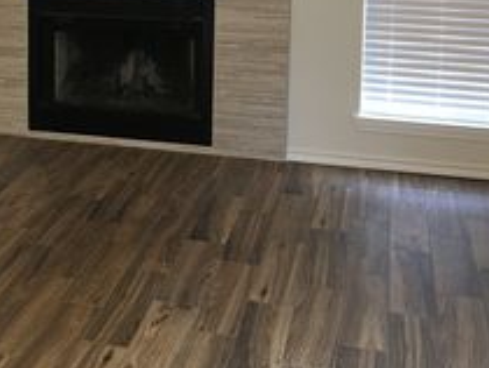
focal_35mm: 69
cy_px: -6
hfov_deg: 27.0
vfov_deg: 20.6
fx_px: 976
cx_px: 35
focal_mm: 4.15
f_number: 2.2
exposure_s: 1/15
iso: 50
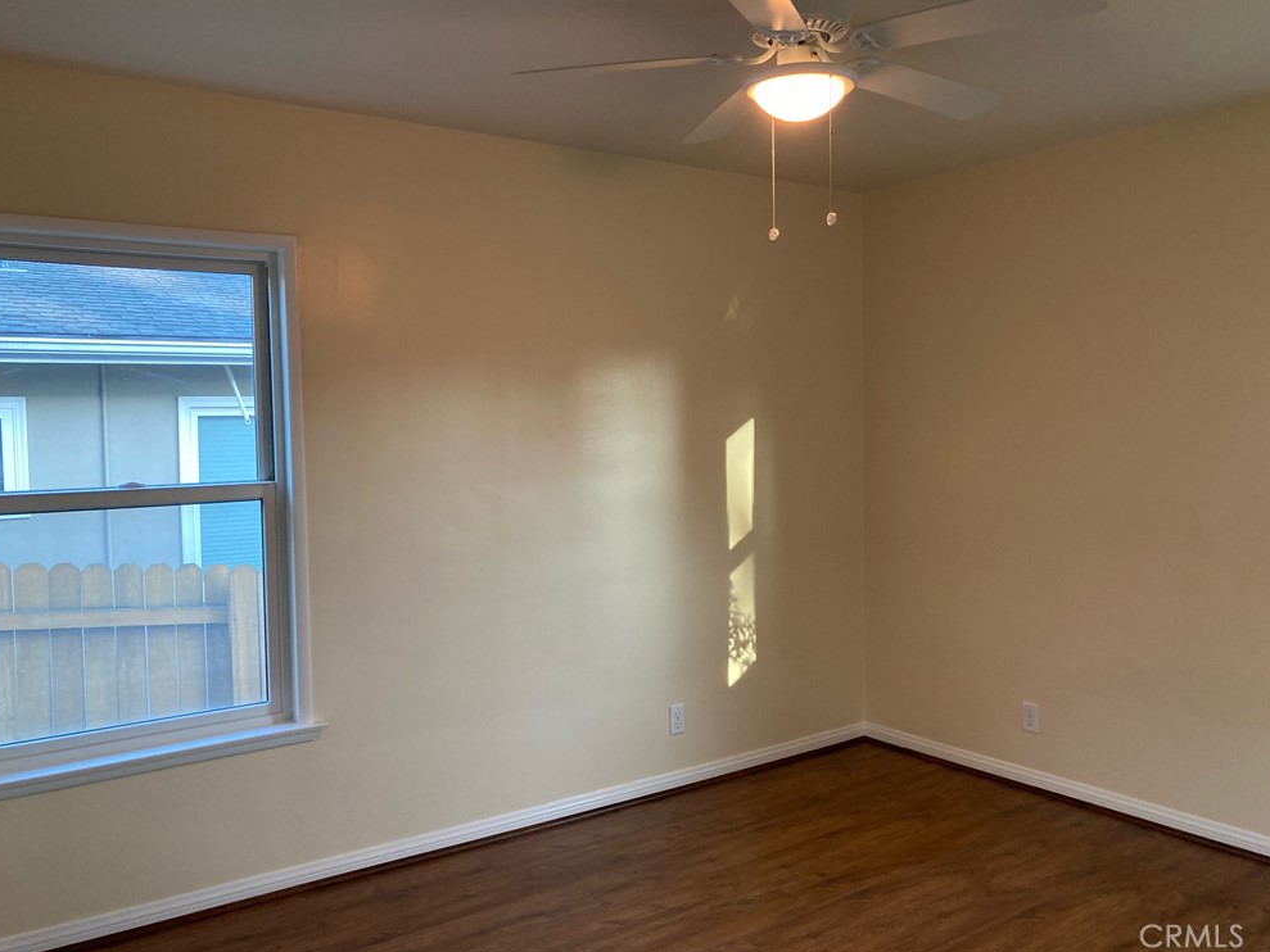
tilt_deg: -2.9
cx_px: 624
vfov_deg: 48.2
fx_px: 1064
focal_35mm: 29
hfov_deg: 61.6
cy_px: 462
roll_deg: +0.9
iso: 125
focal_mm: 3.99
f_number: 1.8
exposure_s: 1/60
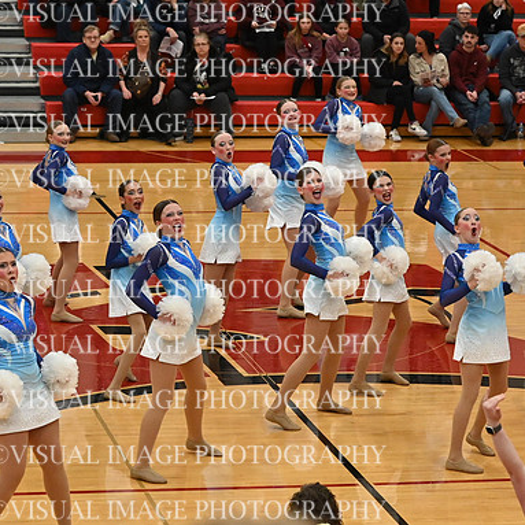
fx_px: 2316
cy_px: 261
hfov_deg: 12.9
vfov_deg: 12.9
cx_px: 188
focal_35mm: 135
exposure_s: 1/400
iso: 6400
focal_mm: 70
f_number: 4
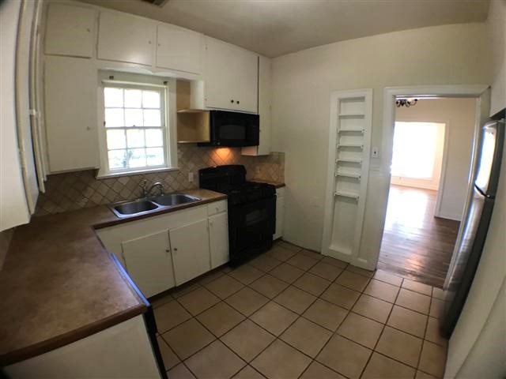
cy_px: 190
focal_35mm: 28
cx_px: 253
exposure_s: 1/15
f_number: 1.8
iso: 40
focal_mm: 3.99
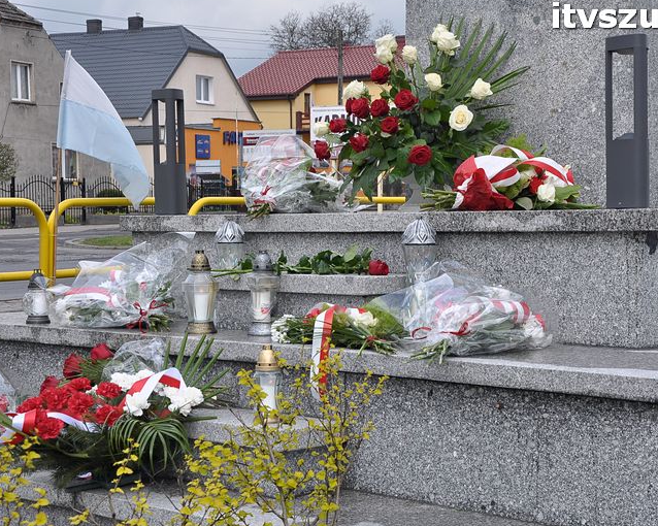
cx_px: 346
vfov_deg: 20.4
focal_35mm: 75
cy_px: 276
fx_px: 1460
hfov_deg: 25.4
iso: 320
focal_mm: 40
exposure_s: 1/320
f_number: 10
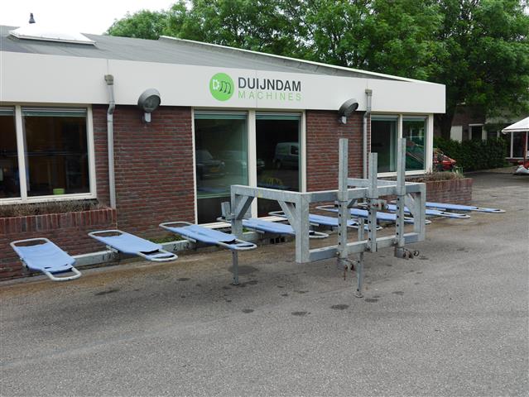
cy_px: 198
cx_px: 264
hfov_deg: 53.9
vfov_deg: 41.8
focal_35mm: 34
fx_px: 520
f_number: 5
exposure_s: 1/160
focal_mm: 17
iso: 160
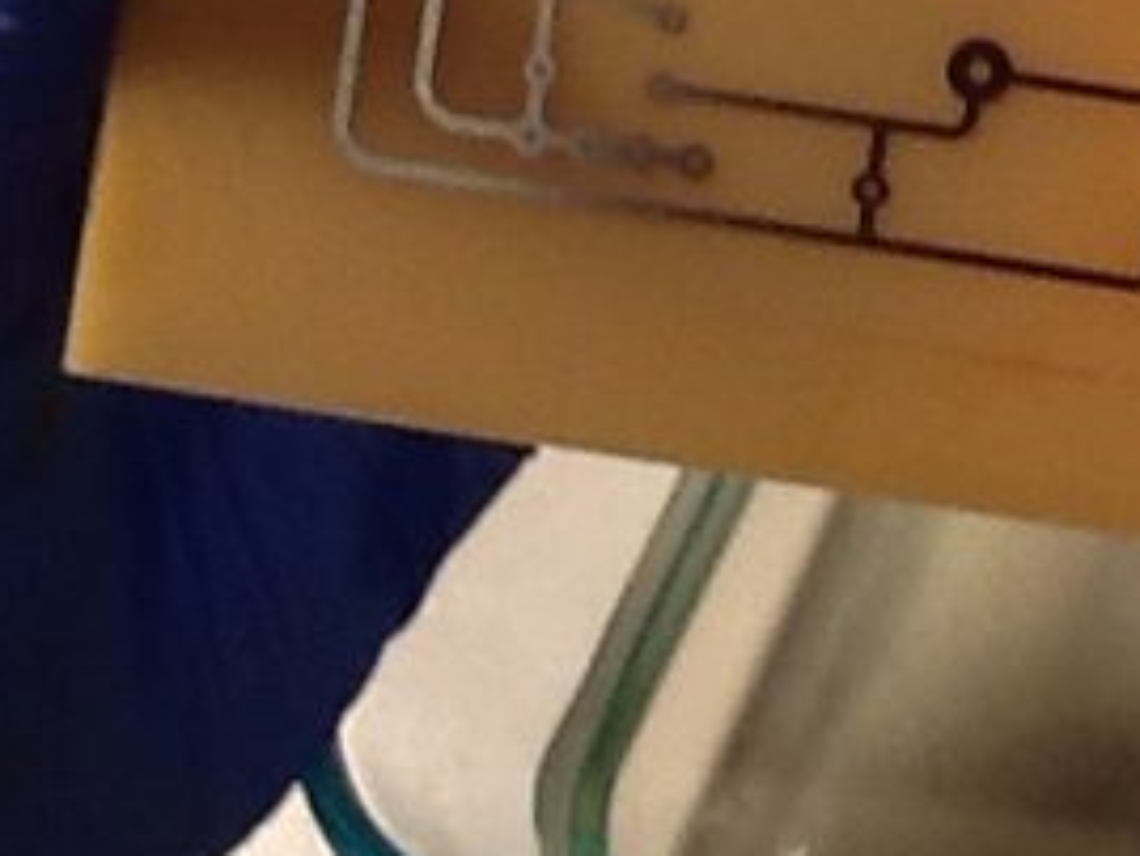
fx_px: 3130
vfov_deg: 15.3
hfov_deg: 19.7
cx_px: 1263
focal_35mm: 95
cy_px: 4
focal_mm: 2.03
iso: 100
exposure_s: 1/30
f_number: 2.4
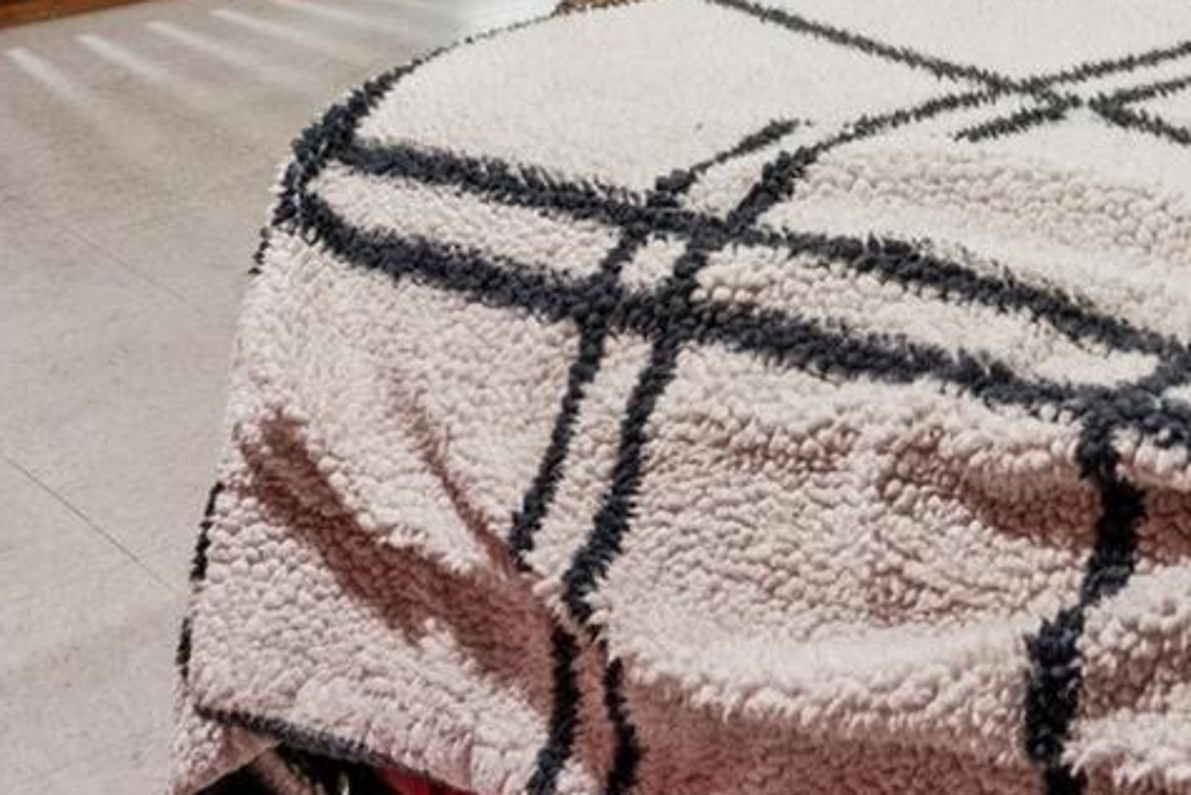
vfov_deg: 16.7
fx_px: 2312
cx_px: 1291
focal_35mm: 70
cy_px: -571
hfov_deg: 26.7
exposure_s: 1.6
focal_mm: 16.2
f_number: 13
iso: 100
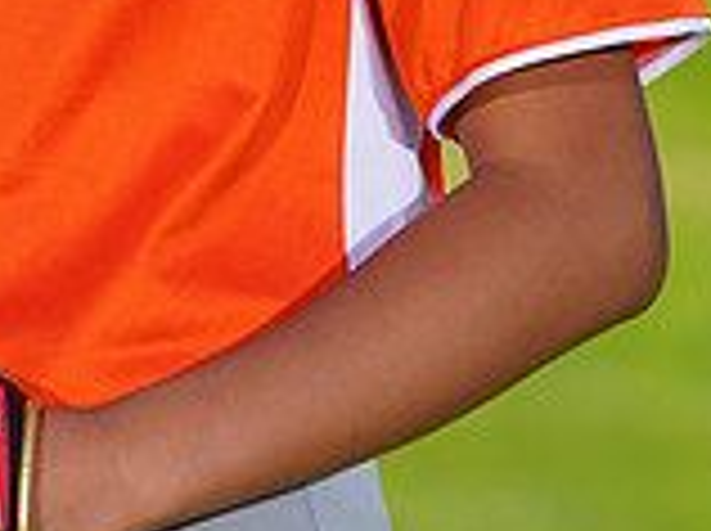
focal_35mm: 831
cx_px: -43
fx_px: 17043
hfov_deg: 2.4
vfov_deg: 1.8
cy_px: -342
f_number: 8
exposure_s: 1/250
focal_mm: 235
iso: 100
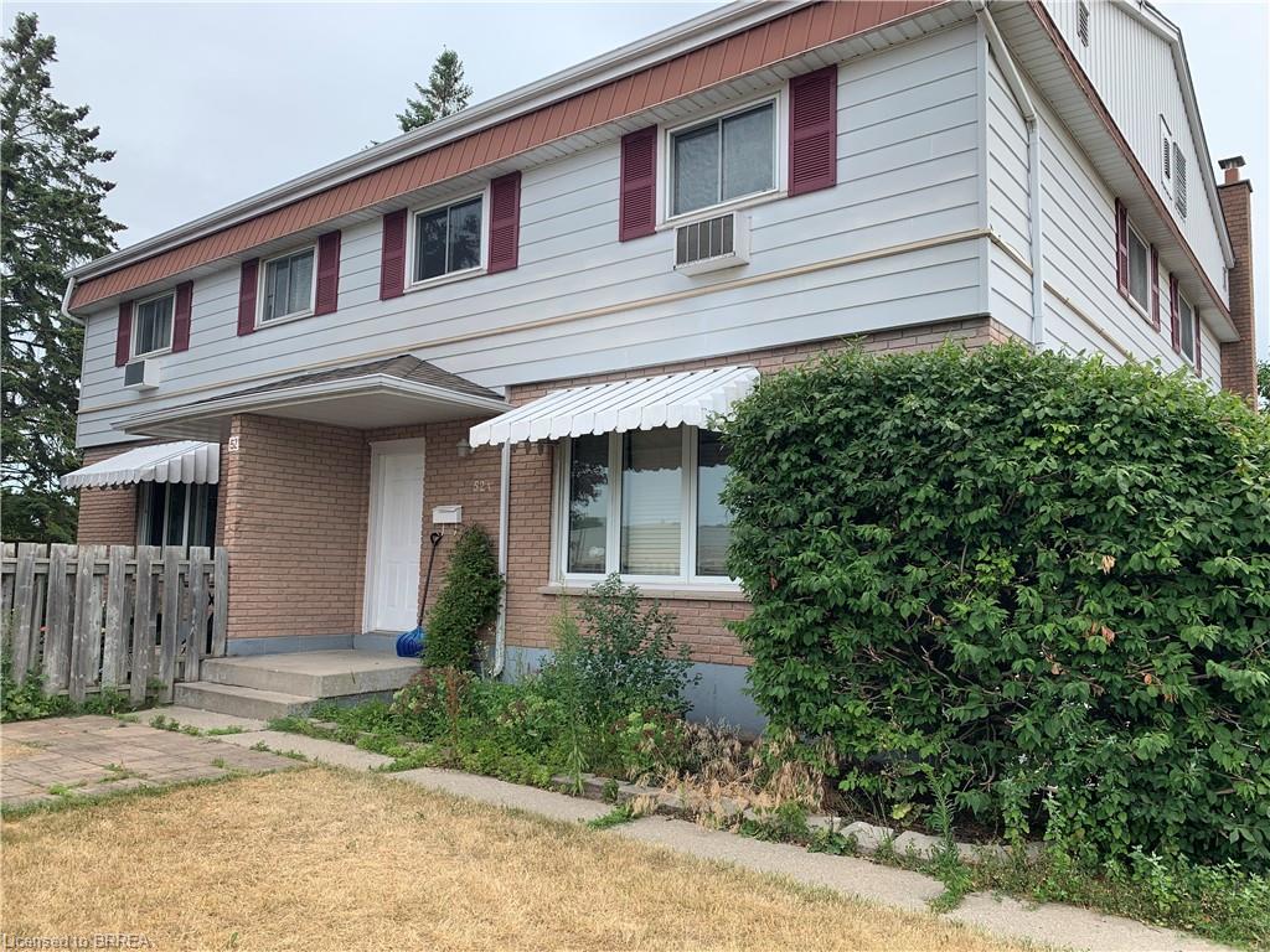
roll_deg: +0.9
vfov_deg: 53.1
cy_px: 476
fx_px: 954
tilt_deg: +3.4
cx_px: 635
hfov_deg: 67.3
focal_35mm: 26
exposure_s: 1/1220
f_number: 1.8
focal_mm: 4.25
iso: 25
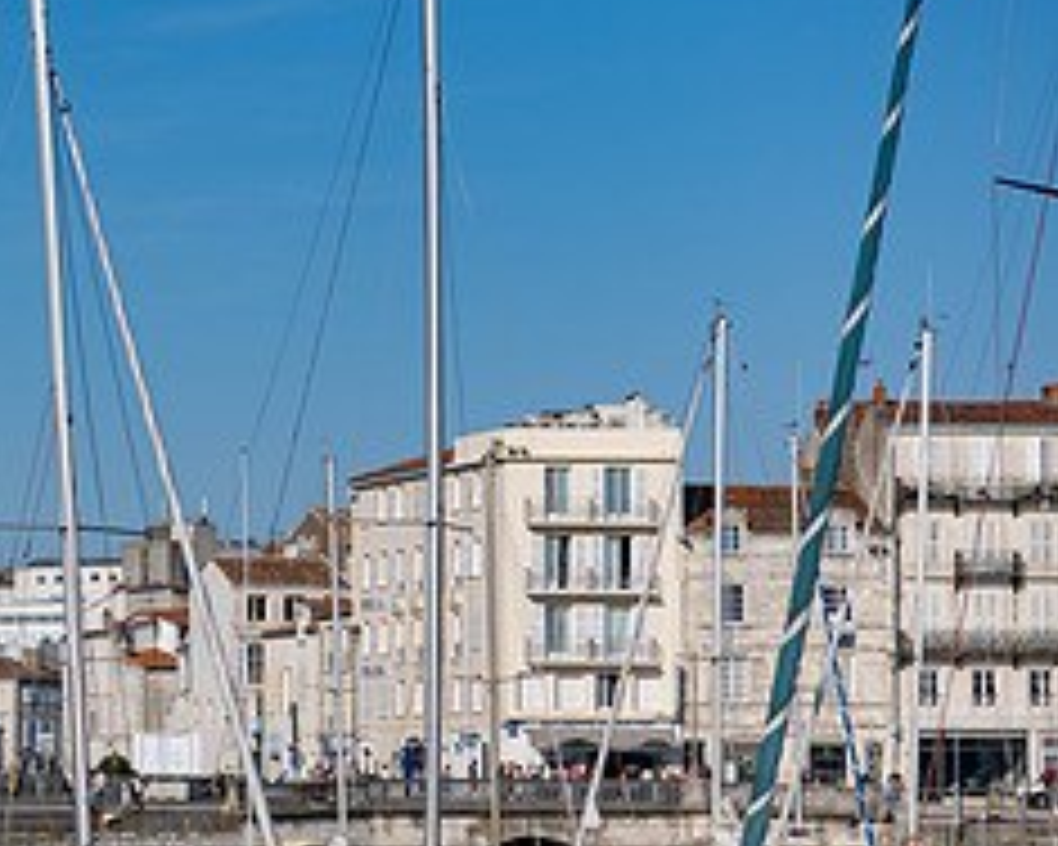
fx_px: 5073
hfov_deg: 11.6
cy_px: 511
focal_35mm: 162
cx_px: -243
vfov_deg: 9.5
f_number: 6.3
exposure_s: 1/800
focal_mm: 70
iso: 64
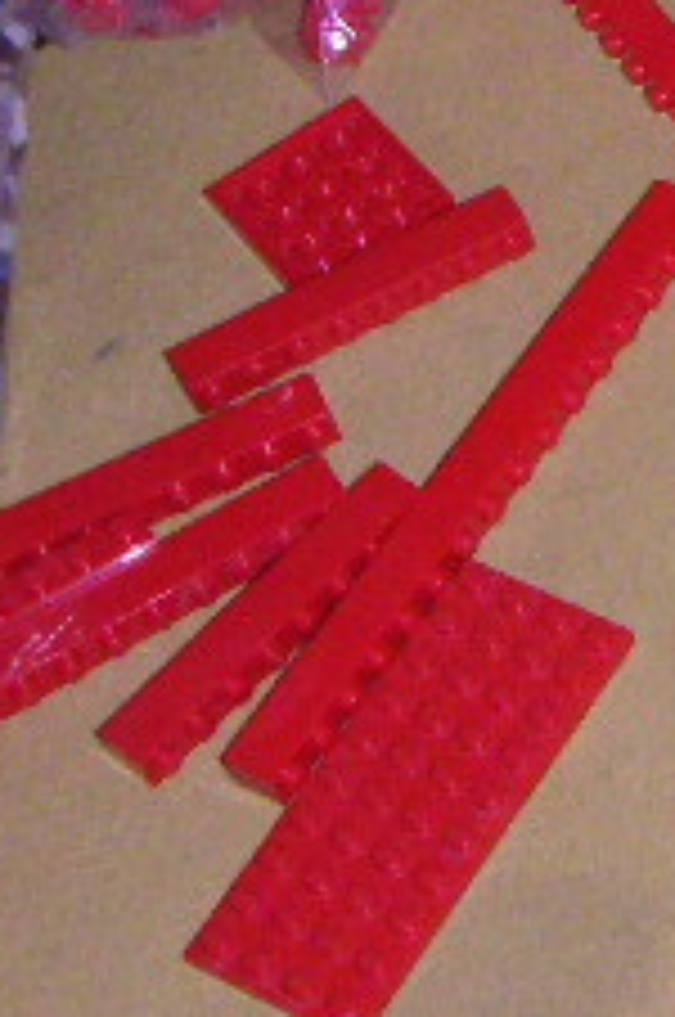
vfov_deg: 17.4
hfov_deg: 10.9
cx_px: 1156
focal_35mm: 118
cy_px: 554
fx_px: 3329
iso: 400
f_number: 6.7
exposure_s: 1/45
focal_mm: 5.3
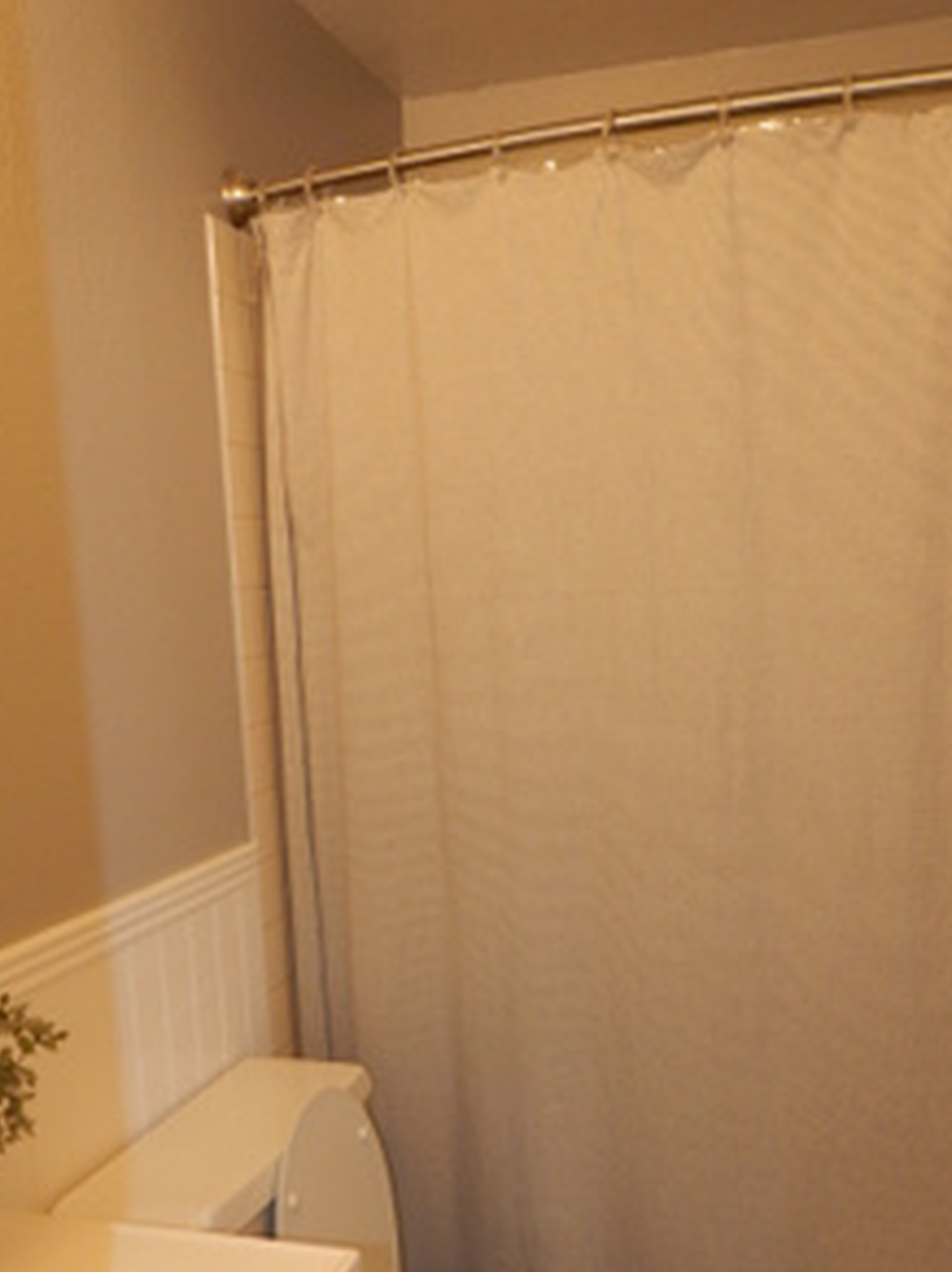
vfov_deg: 48.3
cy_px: 835
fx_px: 1394
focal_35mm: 38
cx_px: 476
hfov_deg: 37.7
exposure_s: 1/30
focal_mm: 4
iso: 200
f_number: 3
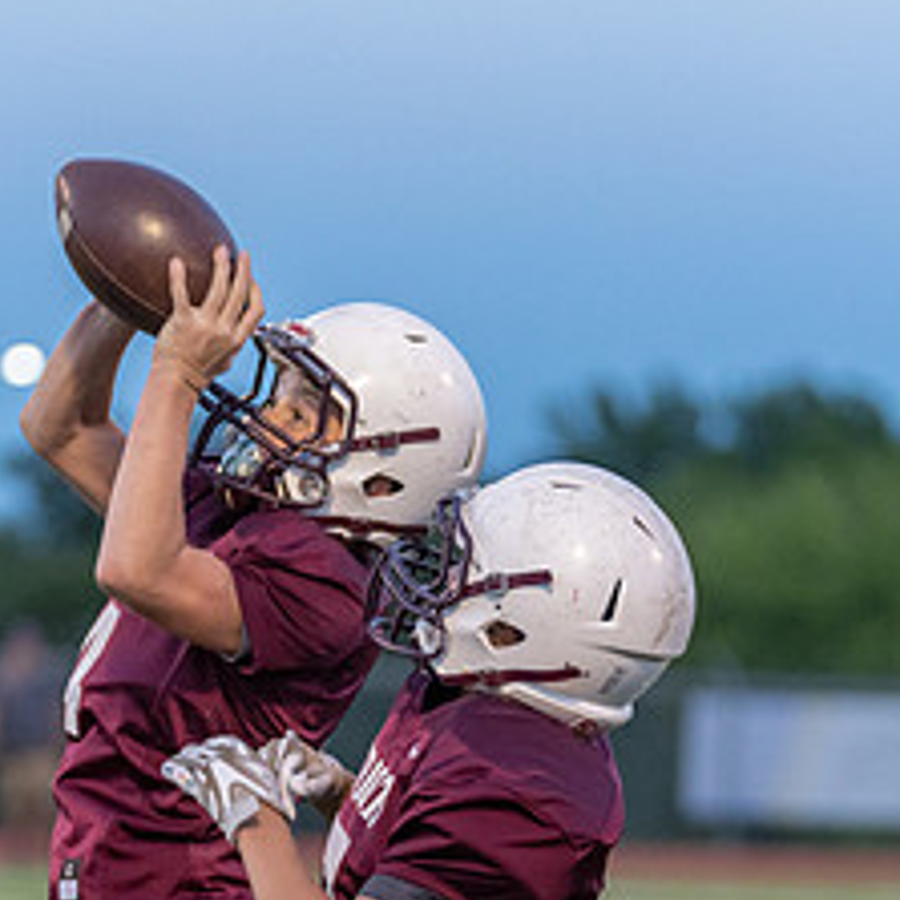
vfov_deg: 5.4
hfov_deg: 5.4
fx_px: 9589
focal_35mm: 326
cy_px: 706
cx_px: 393
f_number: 2.8
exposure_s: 1/1250
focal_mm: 128
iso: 3200
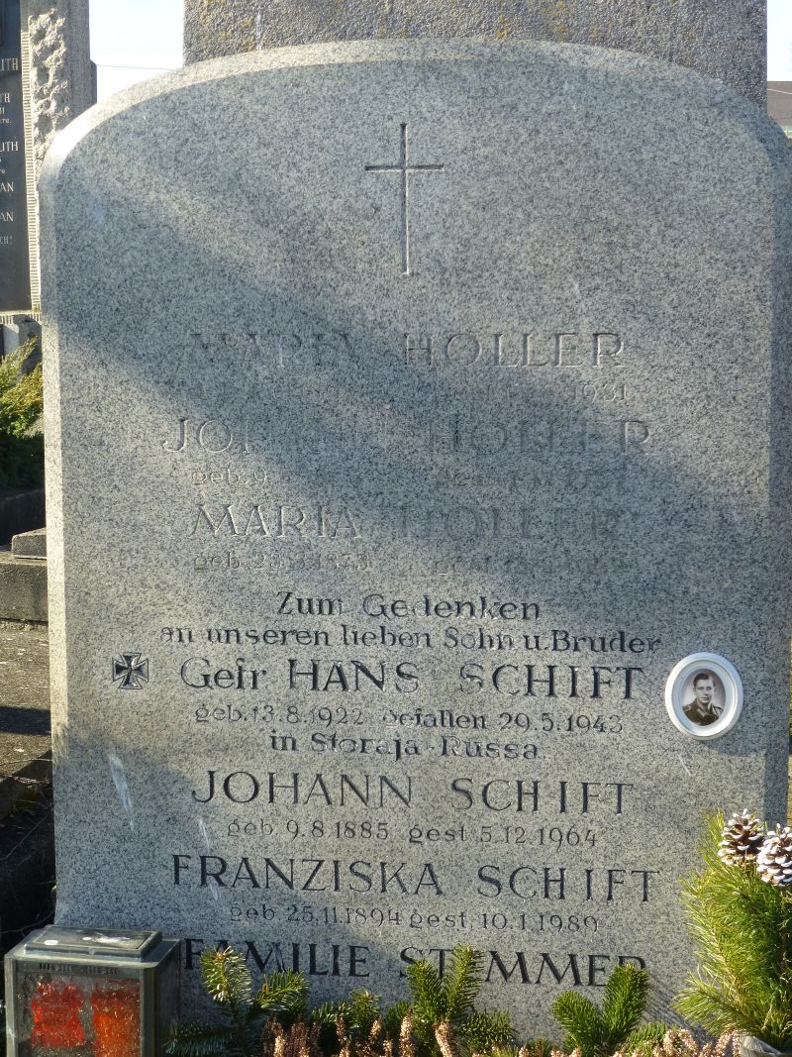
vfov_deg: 27.8
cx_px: 396
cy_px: 528
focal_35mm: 70
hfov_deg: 21.0
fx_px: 2136
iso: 100
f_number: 5
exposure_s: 1/200
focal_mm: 12.5
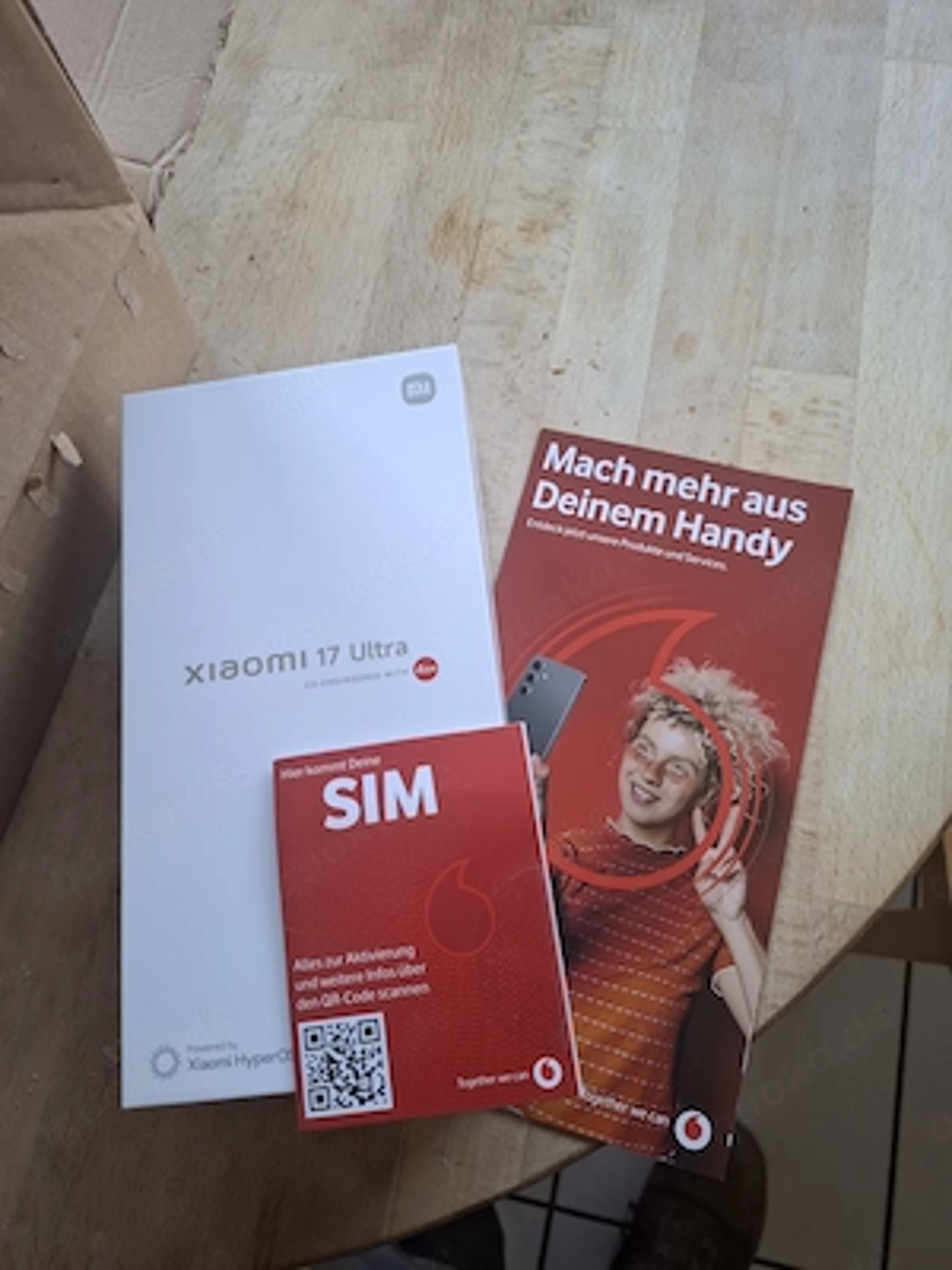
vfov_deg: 73.9
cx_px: 476
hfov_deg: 58.9
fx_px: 843
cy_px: 635
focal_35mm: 23
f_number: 1.8
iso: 250
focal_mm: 5.54
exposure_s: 1/100
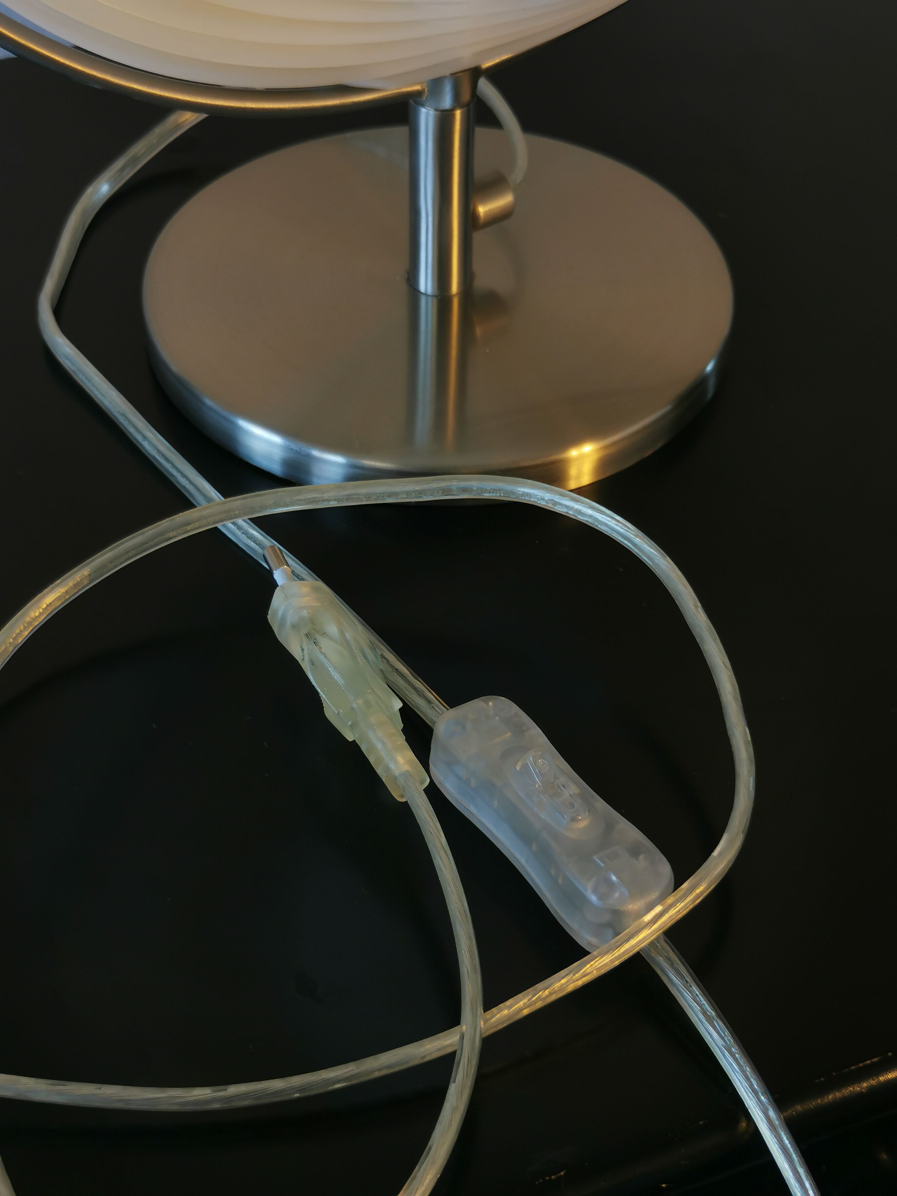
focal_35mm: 56
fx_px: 1935
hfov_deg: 26.1
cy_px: 598
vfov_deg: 34.3
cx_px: 448
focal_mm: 5.58
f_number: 1.8
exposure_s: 1/100
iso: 100
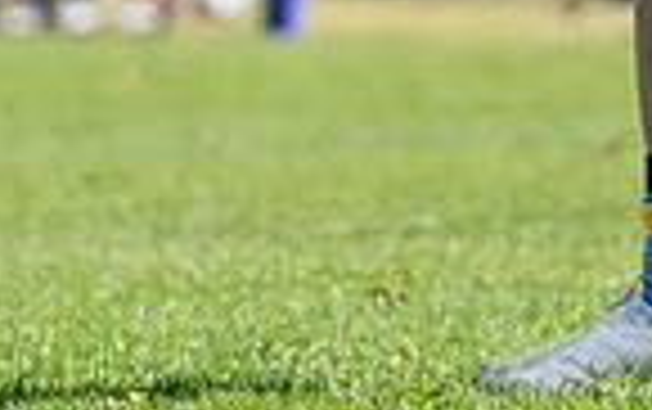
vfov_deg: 1.8
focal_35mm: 737
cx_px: 572
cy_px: -659
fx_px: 13111
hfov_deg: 2.8
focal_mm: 113
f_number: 2.8
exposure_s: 1/800
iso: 100
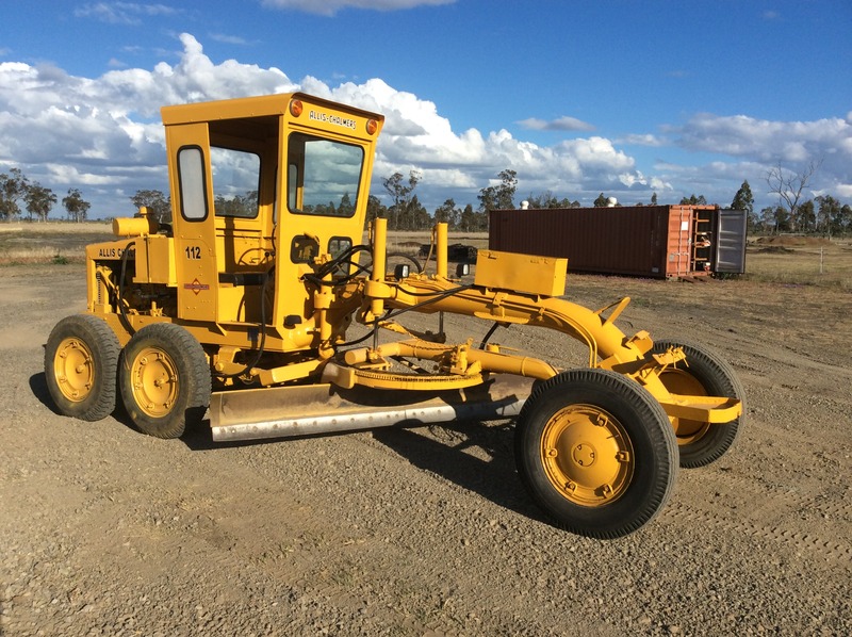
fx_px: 811
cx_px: 426
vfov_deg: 42.9
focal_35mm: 33
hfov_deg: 55.4
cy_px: 318
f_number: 2.4
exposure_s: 1/1590
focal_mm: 3.3
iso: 32
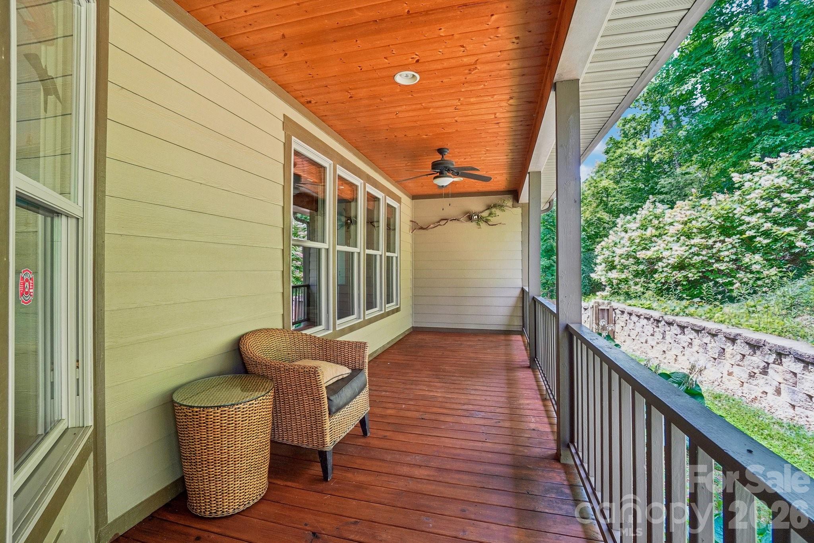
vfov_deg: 77.3
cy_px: 272
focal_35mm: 15
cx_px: 407
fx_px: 339
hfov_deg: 100.4
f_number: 8
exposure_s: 1/30
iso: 320
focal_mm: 10
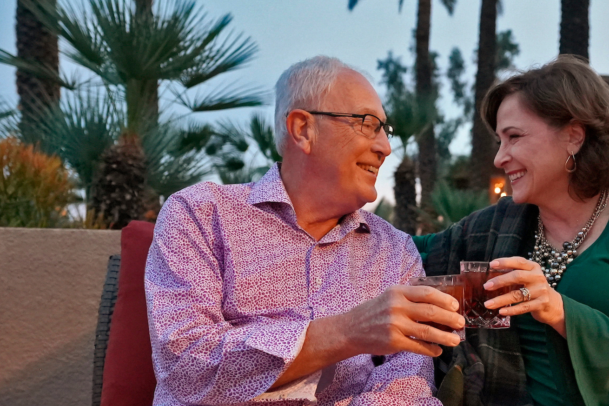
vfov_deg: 24.3
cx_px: 450
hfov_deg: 35.5
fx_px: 930
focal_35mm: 55
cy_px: 316
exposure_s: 1/160
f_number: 4
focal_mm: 30
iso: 8000
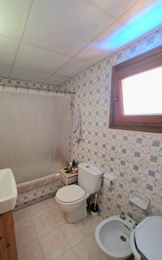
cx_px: 66
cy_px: 140
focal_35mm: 15
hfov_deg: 74.1
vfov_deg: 101.3
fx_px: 106
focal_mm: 2.2
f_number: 1.9
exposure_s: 1/40
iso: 100
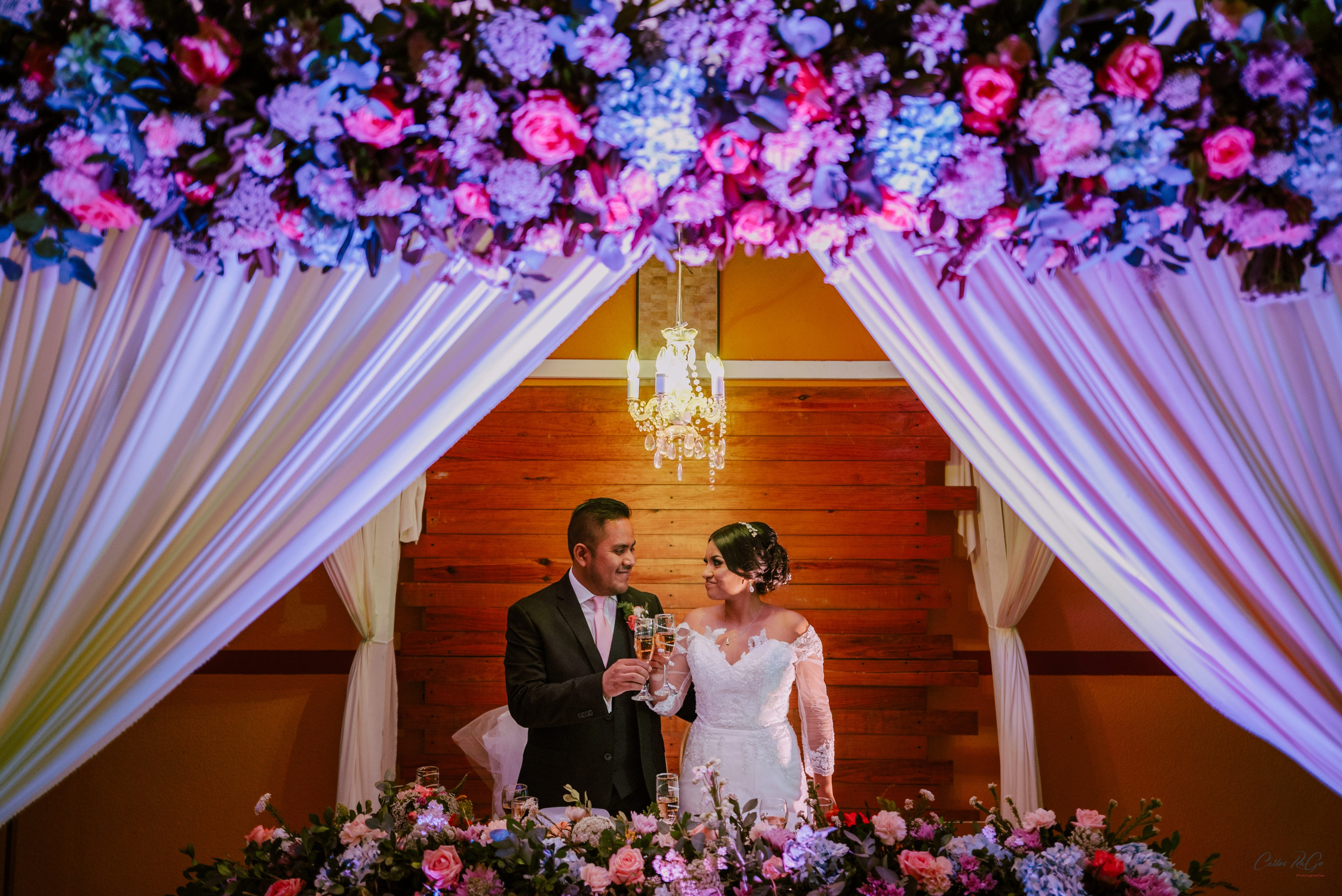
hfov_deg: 71.0
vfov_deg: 50.9
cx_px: 680
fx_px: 941
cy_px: 448
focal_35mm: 25
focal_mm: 24
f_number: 1.8
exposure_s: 1/160
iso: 640
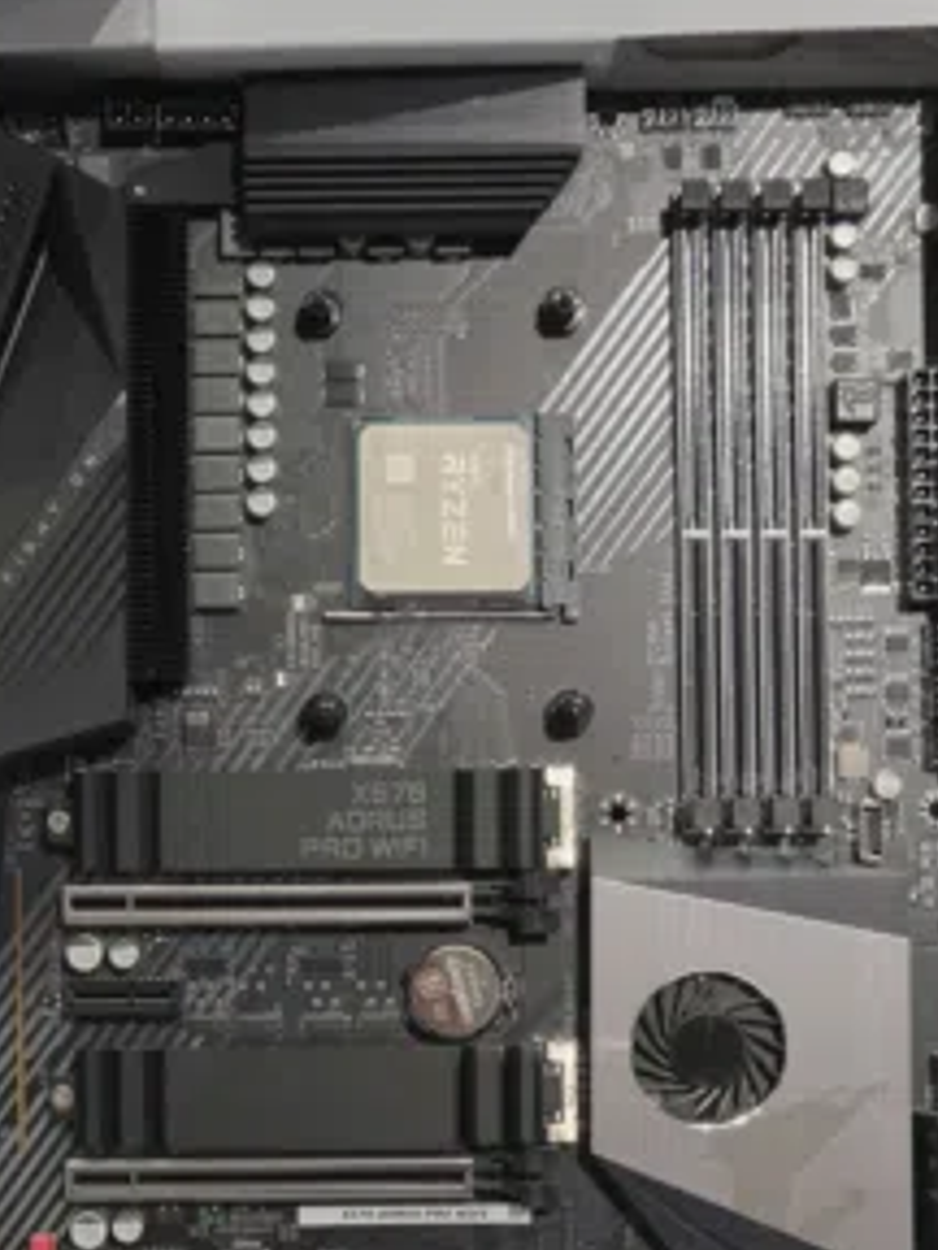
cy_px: 773
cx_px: 395
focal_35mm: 96
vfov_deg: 20.4
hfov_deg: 15.4
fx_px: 3468
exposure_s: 1/33.3
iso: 400
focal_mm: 7
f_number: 2.4
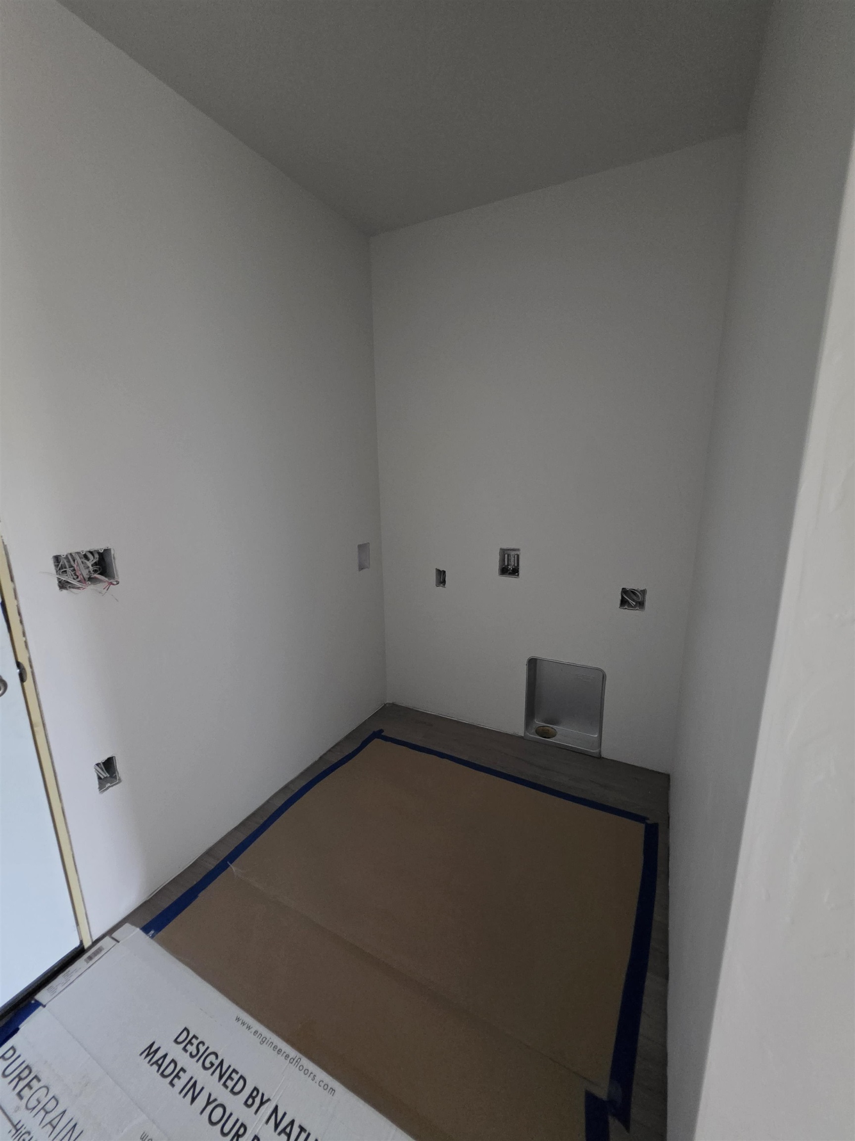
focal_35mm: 13
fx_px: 428
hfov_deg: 89.9
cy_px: 570
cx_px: 428
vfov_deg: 106.2
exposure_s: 1/40
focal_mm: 2.2
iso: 1000
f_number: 1.9
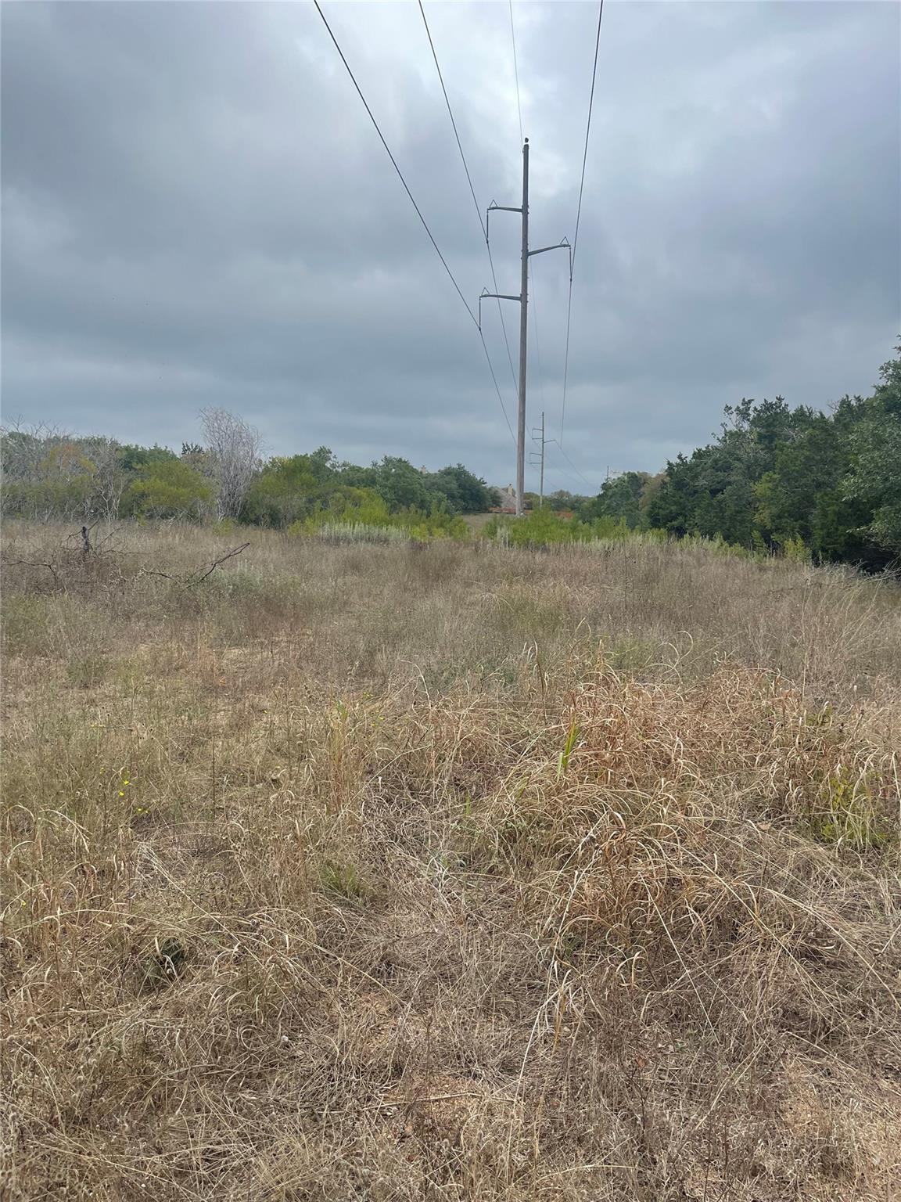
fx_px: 902
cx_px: 450
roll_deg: +0.1
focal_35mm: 26
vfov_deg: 67.3
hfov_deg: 53.1
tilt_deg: -5.9
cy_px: 601
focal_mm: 5.1
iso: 32
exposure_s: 1/3257
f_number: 1.6
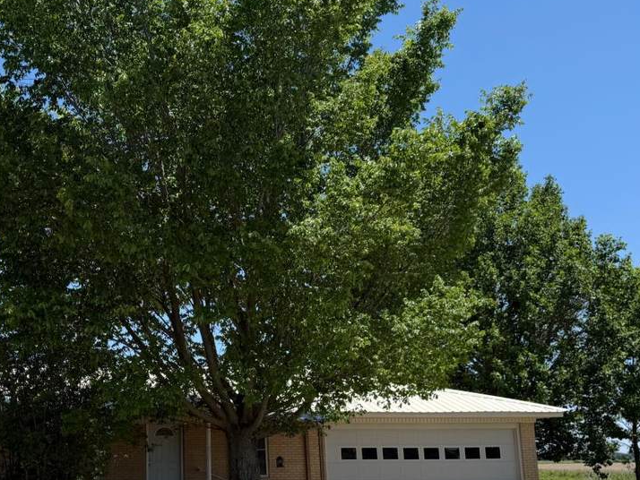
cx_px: 162
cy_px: 316
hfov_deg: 42.5
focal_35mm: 43
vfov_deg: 33.4
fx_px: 795
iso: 80
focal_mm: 6.76
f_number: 1.78
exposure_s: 1/3953
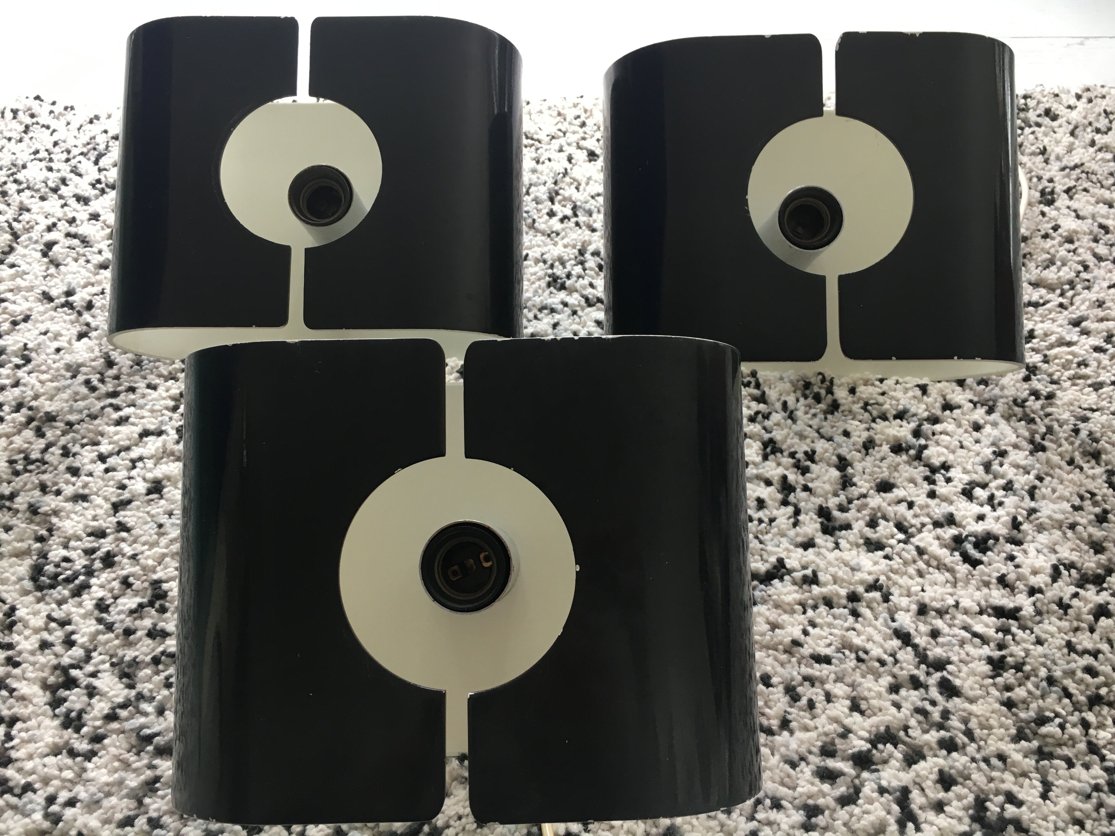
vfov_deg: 48.2
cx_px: 558
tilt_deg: -50.1
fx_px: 934
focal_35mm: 29
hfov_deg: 61.7
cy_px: 418
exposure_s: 1/33
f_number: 2.2
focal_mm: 4.15
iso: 40
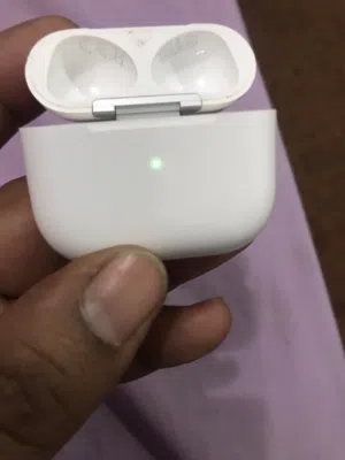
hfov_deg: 49.7
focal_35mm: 28
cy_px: 230
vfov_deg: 63.4
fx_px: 372
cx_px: 172
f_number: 1.8
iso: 100
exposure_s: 1/17
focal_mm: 3.99
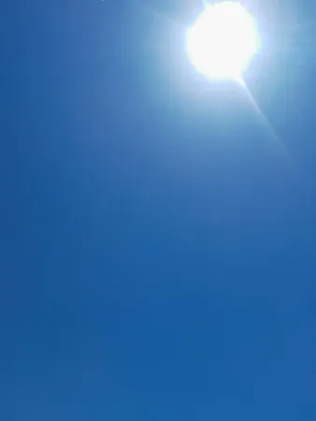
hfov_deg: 51.4
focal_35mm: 27
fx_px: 328
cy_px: 210
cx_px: 158
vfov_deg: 65.3
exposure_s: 1/1484
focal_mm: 4
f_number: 1.8
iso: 40
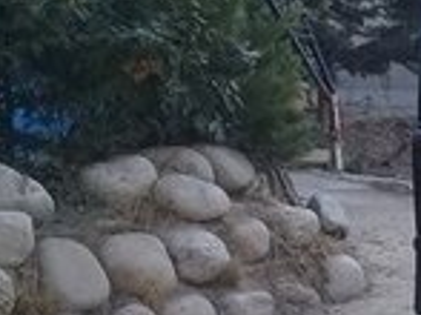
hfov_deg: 12.0
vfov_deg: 10.6
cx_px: 942
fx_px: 1689
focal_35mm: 139
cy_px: 325
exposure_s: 1/152
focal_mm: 3.3
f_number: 2.2
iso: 50
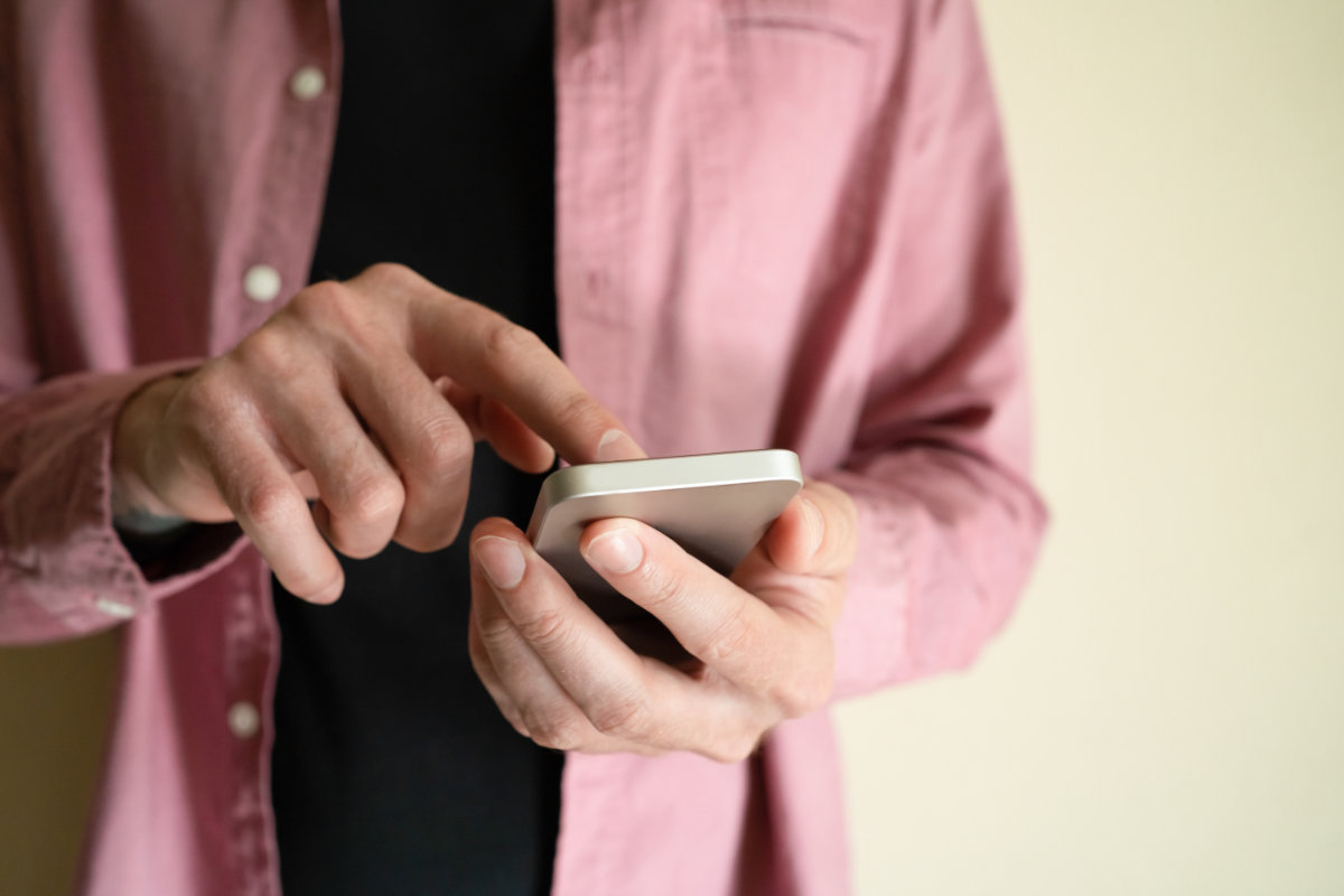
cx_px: 672
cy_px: 448
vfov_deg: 37.9
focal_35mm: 35
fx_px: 1307
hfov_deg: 54.4
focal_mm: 35
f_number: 5
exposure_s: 1/250
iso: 250
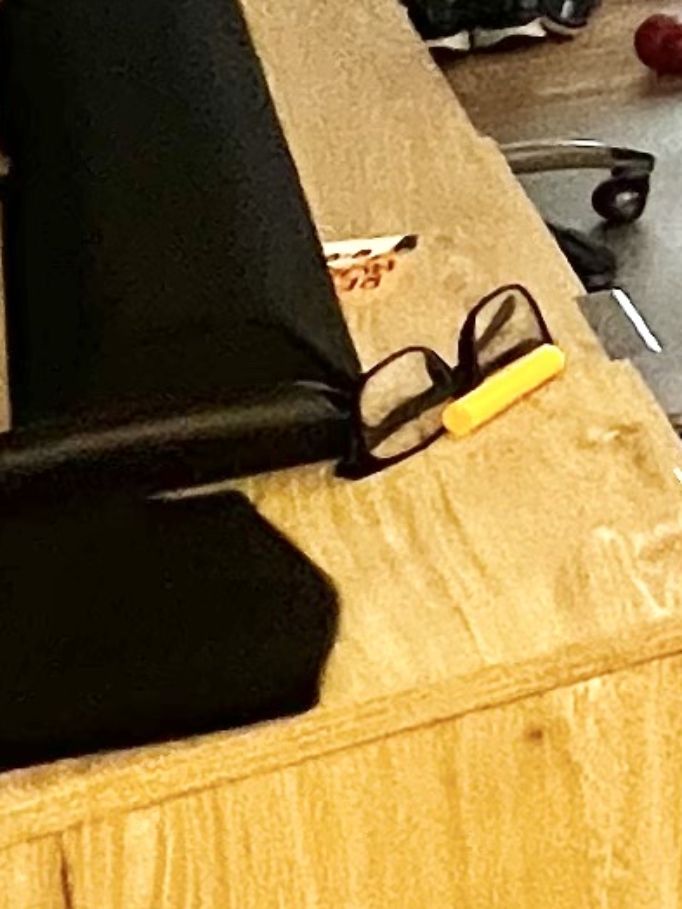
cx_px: 2006
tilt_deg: -11.2
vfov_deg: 18.4
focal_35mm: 100
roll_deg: -0.2
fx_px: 2627
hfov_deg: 10.6
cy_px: -253
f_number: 1.8
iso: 320
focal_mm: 1.57
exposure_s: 1/60
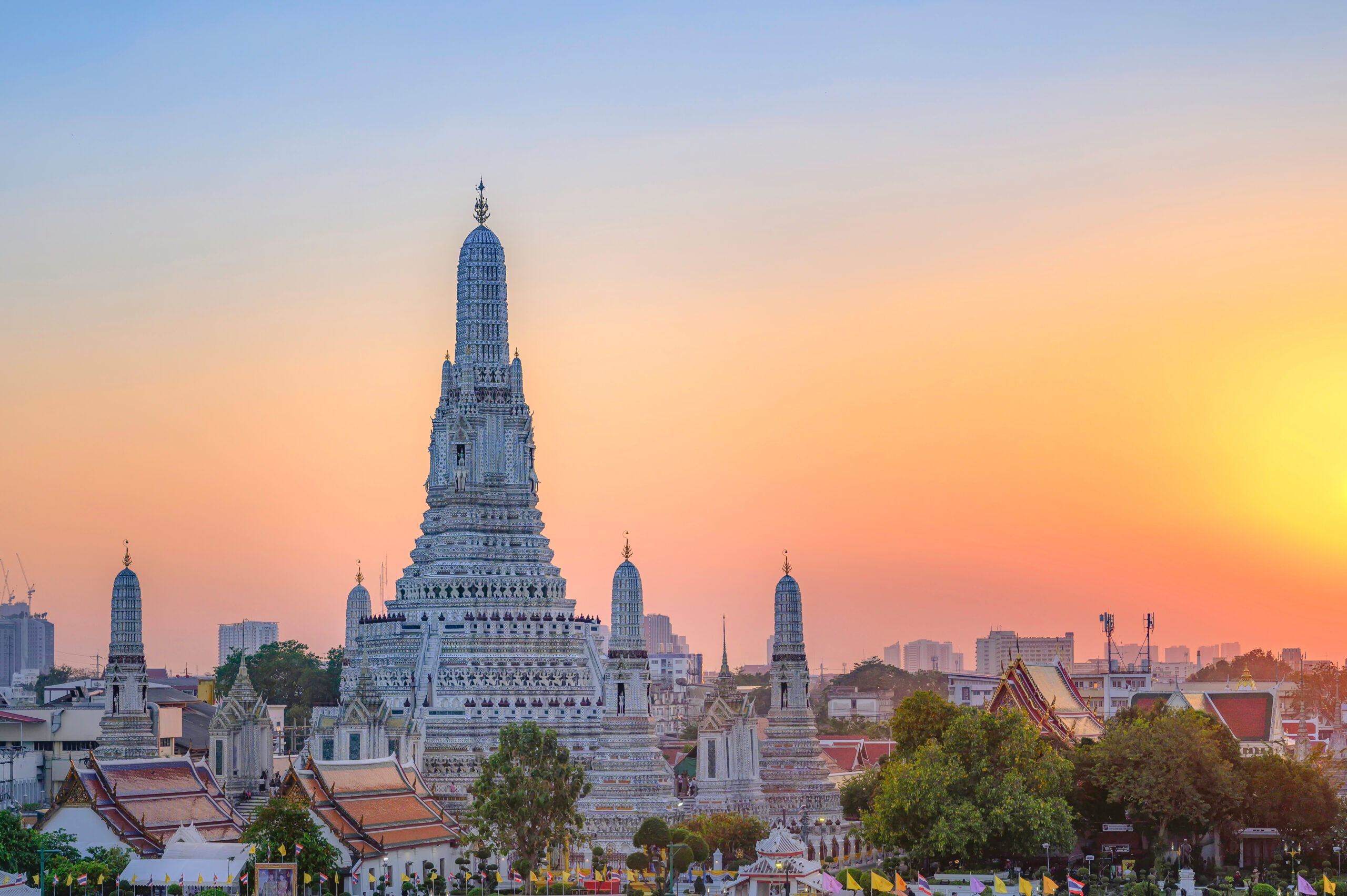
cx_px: 674
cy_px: 448
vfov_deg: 22.2
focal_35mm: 61
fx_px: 2281
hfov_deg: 32.9
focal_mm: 61
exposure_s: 1/400
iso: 100
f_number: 8
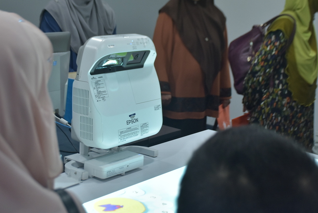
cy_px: 91
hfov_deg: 33.3
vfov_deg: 22.7
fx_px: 531
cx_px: 146
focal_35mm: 60
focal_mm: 32
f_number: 4
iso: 640
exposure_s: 1/125
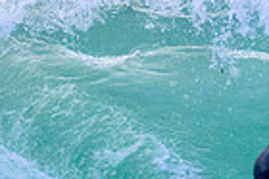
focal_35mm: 2484
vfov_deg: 0.6
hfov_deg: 0.8
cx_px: 501
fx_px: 18539
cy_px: 141
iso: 5000
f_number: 11
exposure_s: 1/2000
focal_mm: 600
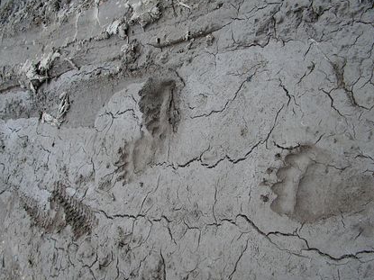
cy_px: 147
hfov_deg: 47.8
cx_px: 172
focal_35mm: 39
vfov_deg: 36.8
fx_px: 421
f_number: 3.2
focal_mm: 6
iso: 100
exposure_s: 1/40
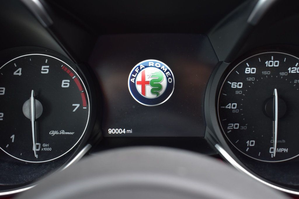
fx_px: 361
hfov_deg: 45.0
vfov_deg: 30.8
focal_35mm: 44
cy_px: 100
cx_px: 150
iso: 400
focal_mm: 29
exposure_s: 1/15
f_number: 6.3
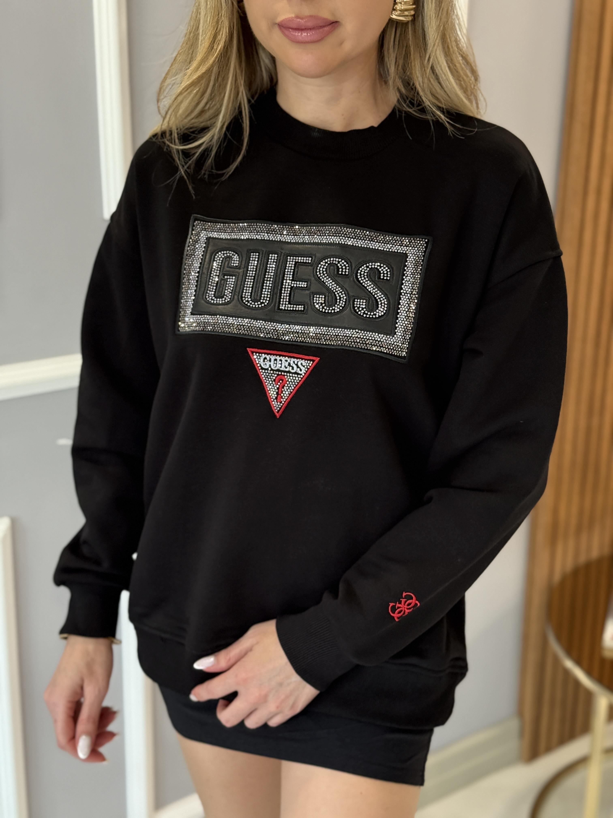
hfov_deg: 30.3
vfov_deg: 39.7
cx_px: 306
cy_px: 409
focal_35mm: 48
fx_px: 1133
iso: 250
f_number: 1.78
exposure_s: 1/60
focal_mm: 6.76
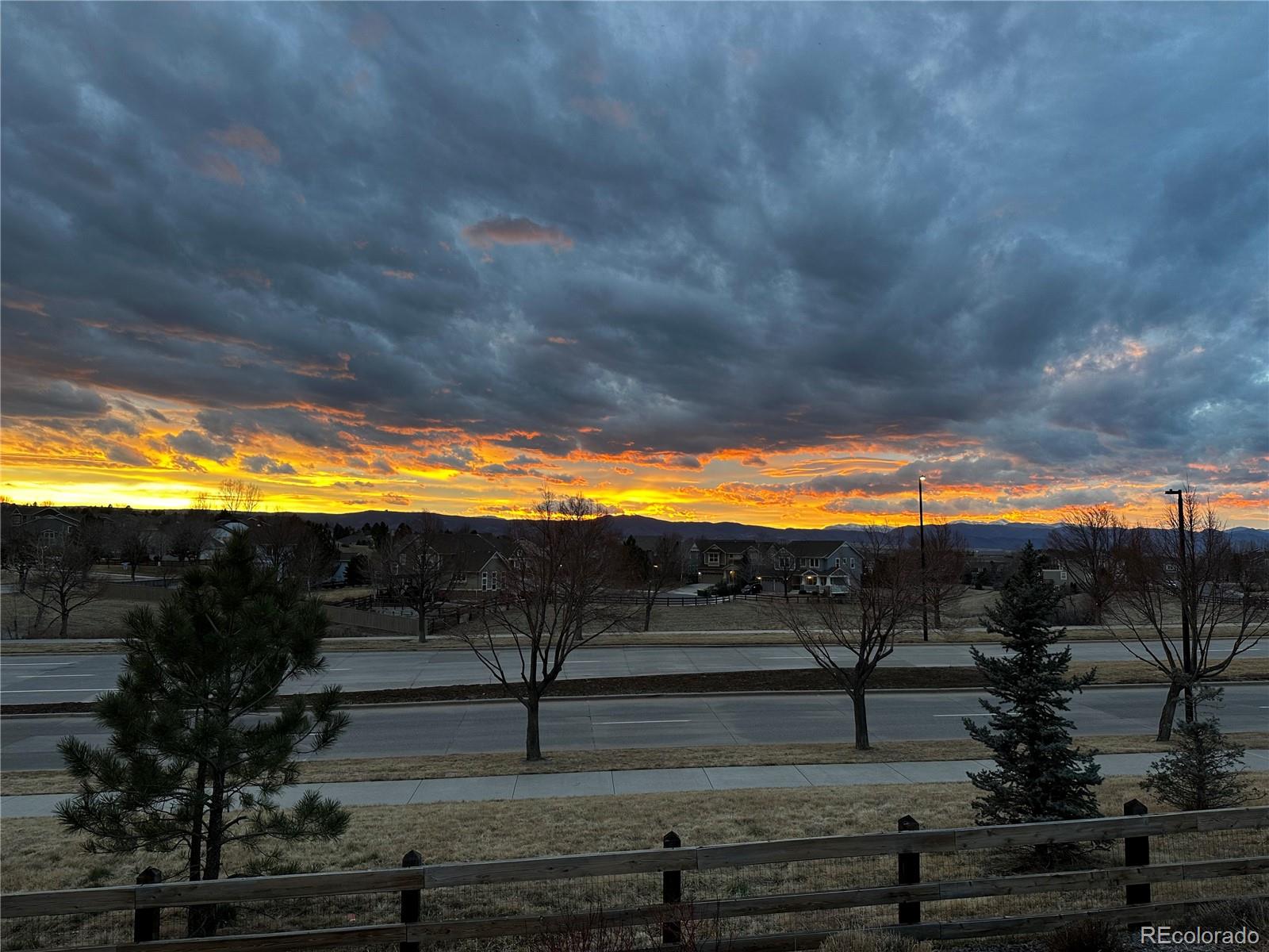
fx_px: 880
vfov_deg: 56.8
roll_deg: -0.7
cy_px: 476
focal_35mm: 24
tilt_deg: +4.3
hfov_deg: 71.6
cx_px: 634
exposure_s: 1/60
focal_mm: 6.86
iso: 125
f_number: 1.78
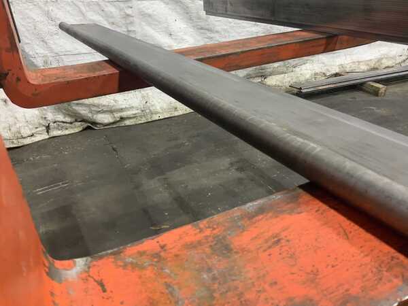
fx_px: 342
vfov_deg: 48.2
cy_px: 153
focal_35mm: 29
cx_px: 204
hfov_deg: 61.7
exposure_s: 1/60
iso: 250
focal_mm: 3
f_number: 1.8
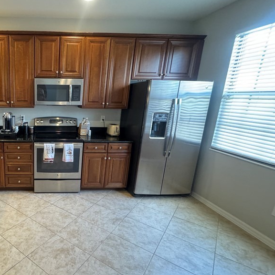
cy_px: 147
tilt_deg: -15.2
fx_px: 198
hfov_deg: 62.0
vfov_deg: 69.6
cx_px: 44
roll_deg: -1.5
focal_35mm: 22
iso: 640
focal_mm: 2.22
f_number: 2.2
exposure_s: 1/60
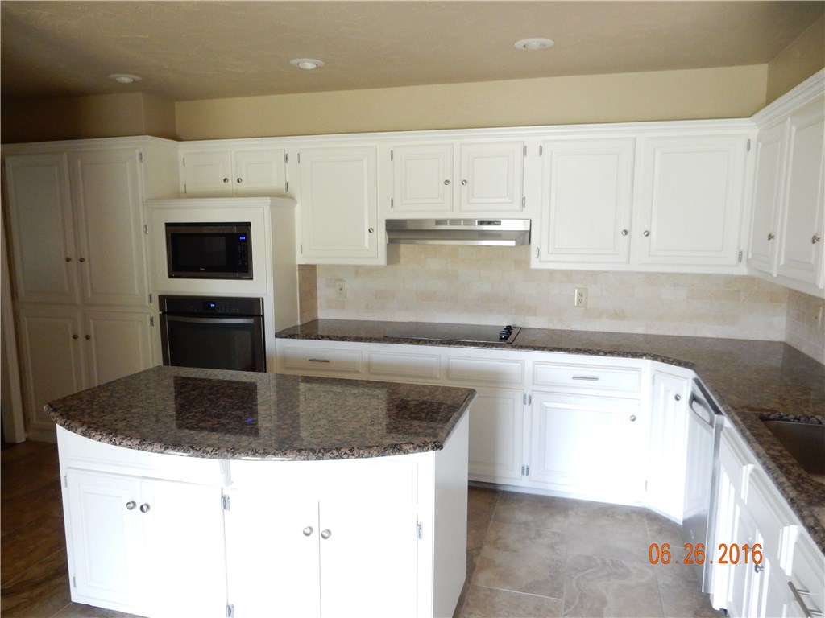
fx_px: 596
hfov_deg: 69.4
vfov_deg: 54.9
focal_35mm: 25
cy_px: 309
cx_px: 412
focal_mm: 4.5
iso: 400
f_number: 3.7
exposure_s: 1/20
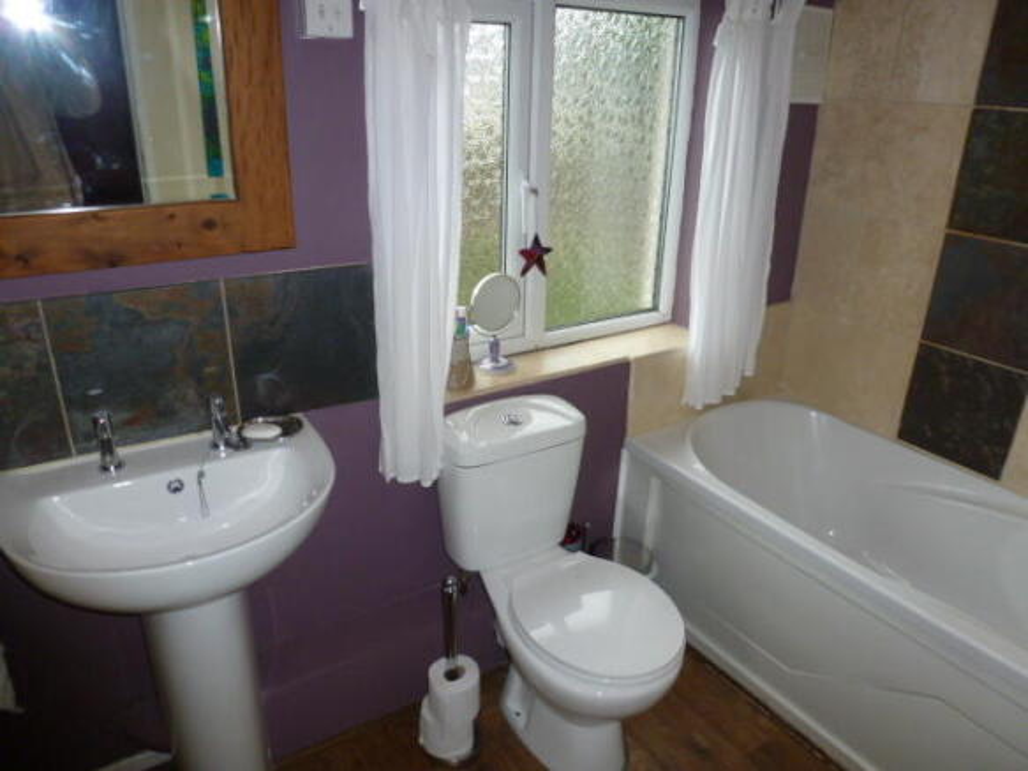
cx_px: 514
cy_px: 386
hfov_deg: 71.6
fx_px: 713
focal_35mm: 24
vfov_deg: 56.8
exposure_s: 1/60
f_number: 3.3
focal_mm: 4.3
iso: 250
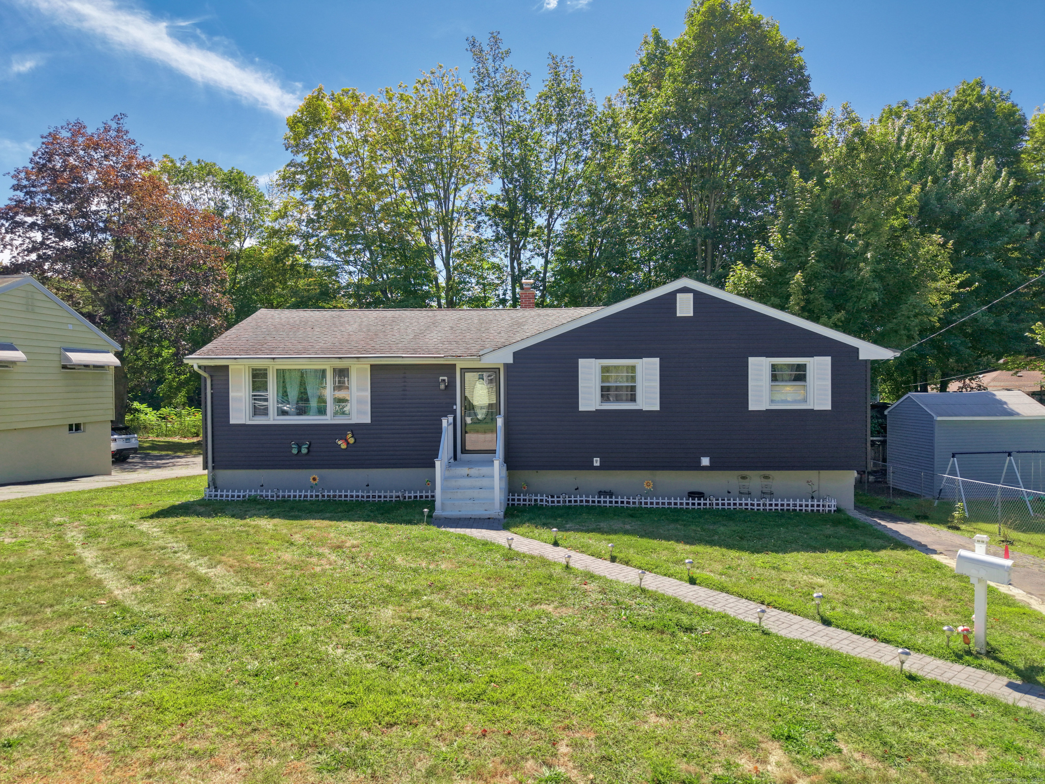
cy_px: 392
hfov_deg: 71.6
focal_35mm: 24
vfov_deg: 56.8
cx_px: 522
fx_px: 725
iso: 200
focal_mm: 8.7
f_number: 1.8
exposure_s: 1/2000
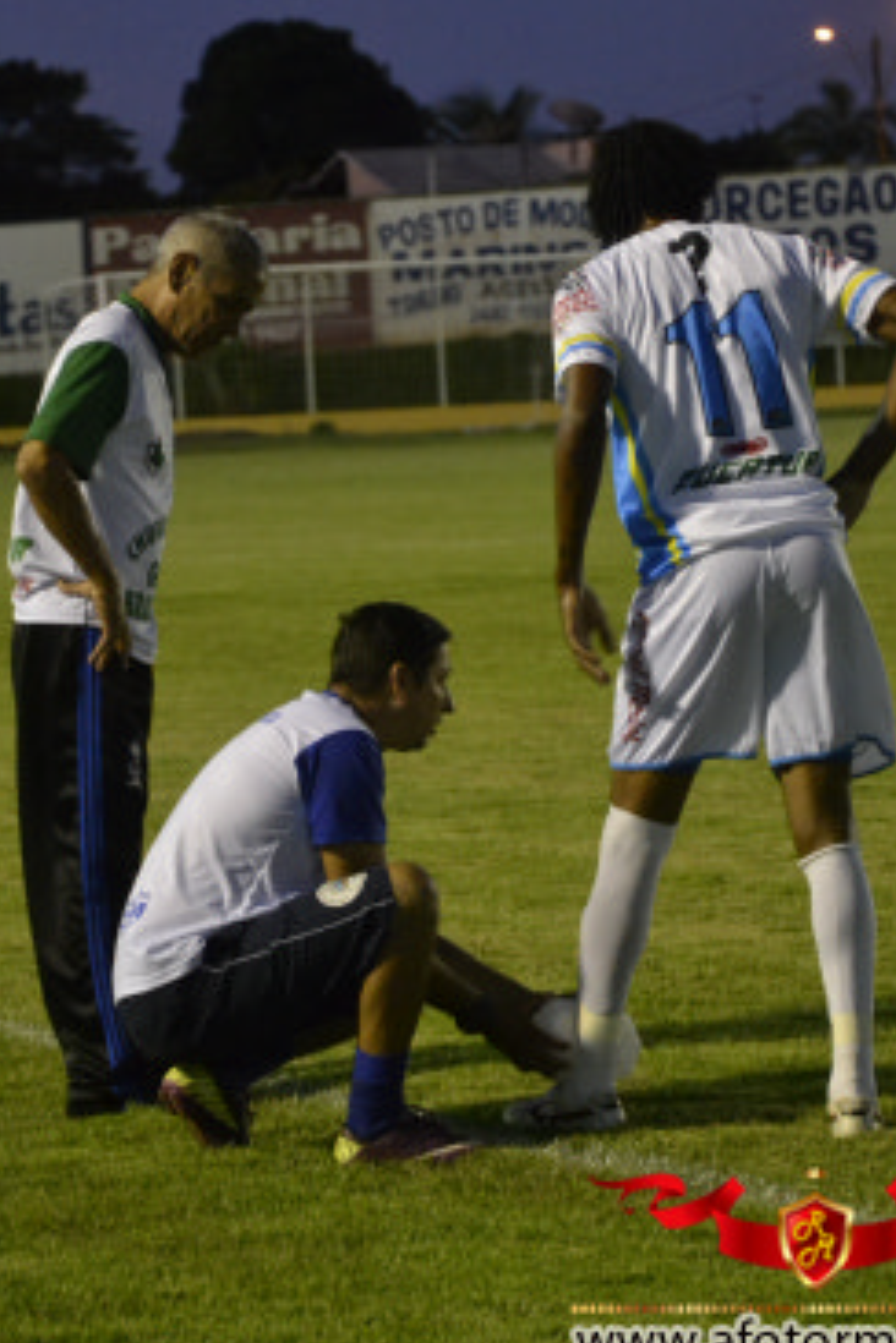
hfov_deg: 7.1
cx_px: 494
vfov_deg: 10.6
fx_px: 7268
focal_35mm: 195
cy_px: 503
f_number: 5.6
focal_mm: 95
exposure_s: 1/30
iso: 3200
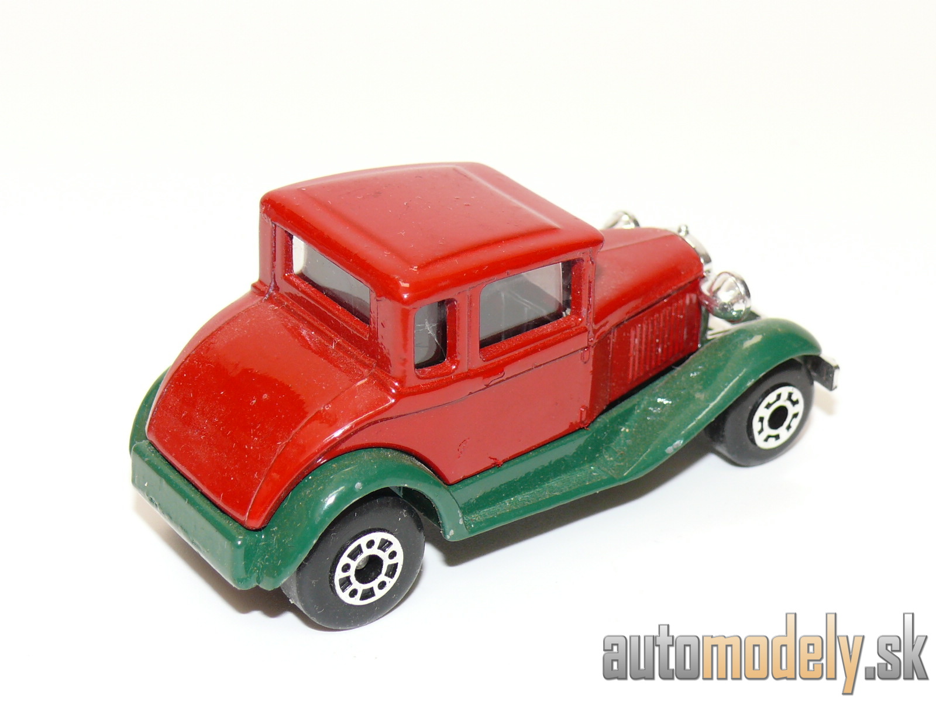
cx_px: 468
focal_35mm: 89
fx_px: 2407
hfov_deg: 22.0
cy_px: 351
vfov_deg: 16.6
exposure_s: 1/30
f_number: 4
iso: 100
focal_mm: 12.5
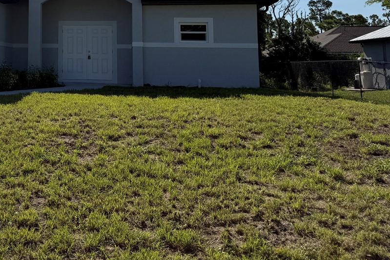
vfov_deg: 25.5
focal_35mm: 50
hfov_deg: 36.9
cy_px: -7
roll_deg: -0.5
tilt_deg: +9.6
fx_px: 542
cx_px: 35
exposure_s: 1/10309
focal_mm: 6.76
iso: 80
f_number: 1.78
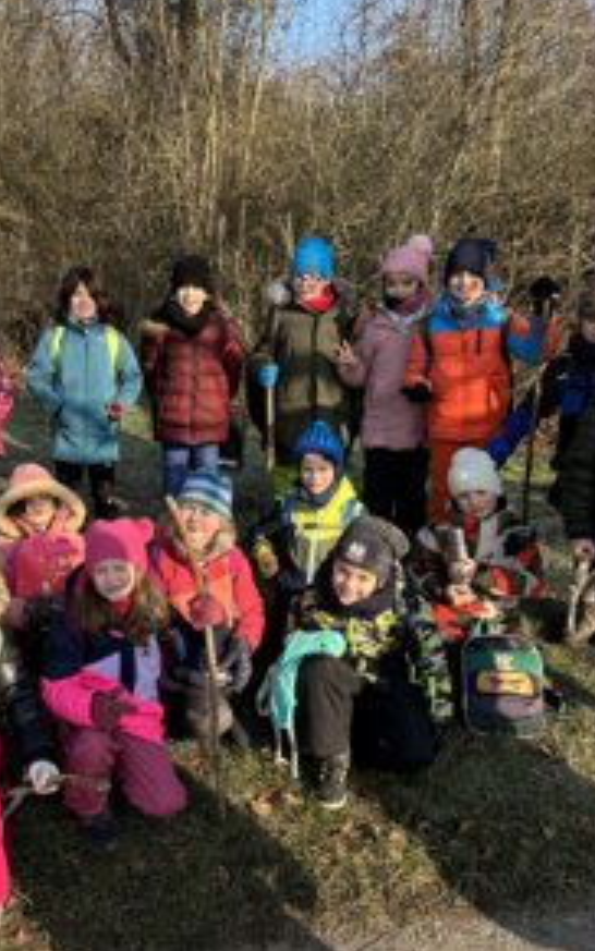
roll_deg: +1.0
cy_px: 467
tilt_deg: -10.1
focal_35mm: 35
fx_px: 908
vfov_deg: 55.3
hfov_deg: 35.7
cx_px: 170
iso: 80
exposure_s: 1/1562
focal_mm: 6.86
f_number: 1.78
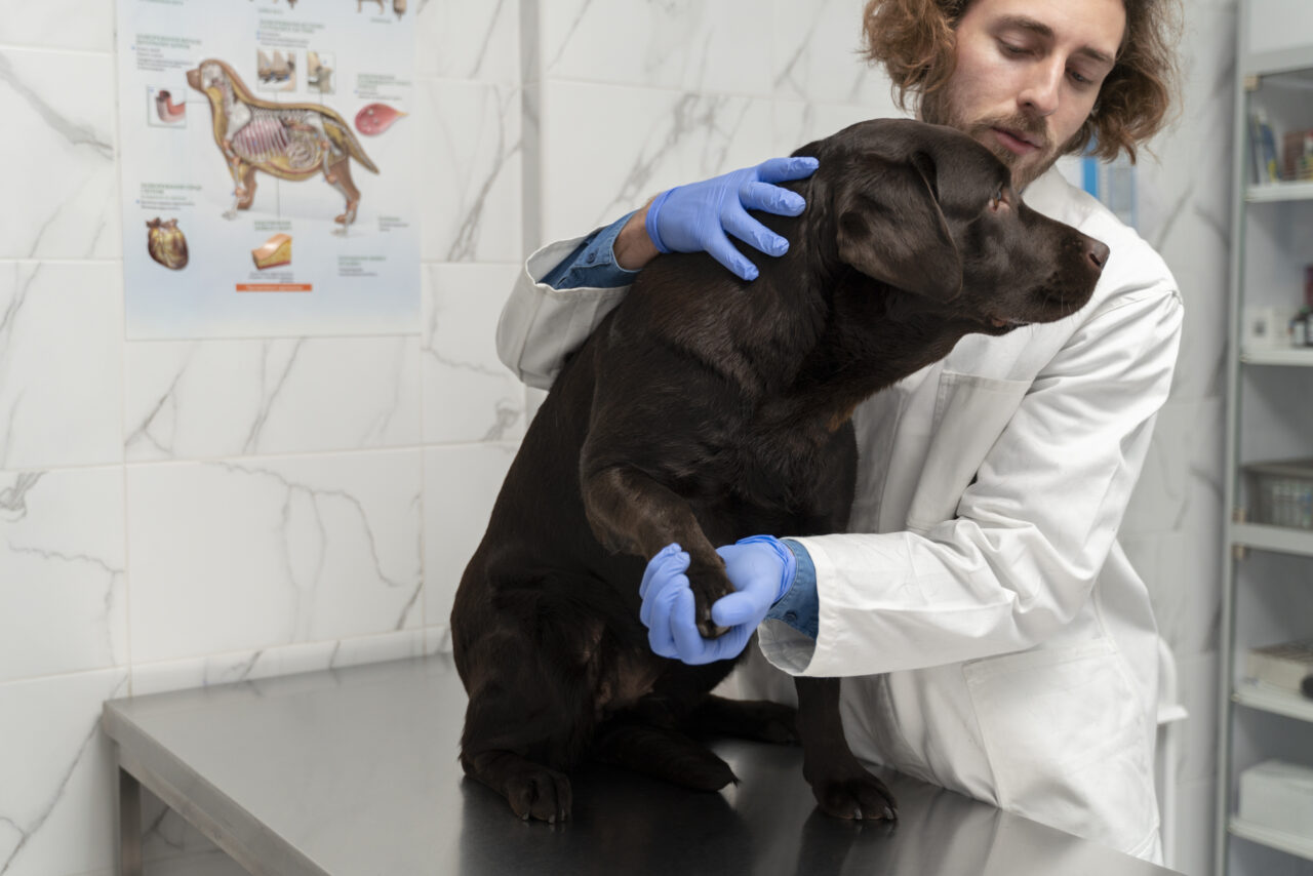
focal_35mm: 38
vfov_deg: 35.1
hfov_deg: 50.7
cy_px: 438
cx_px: 656
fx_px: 1386
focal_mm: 38
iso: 640
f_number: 2.8
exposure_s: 1/320
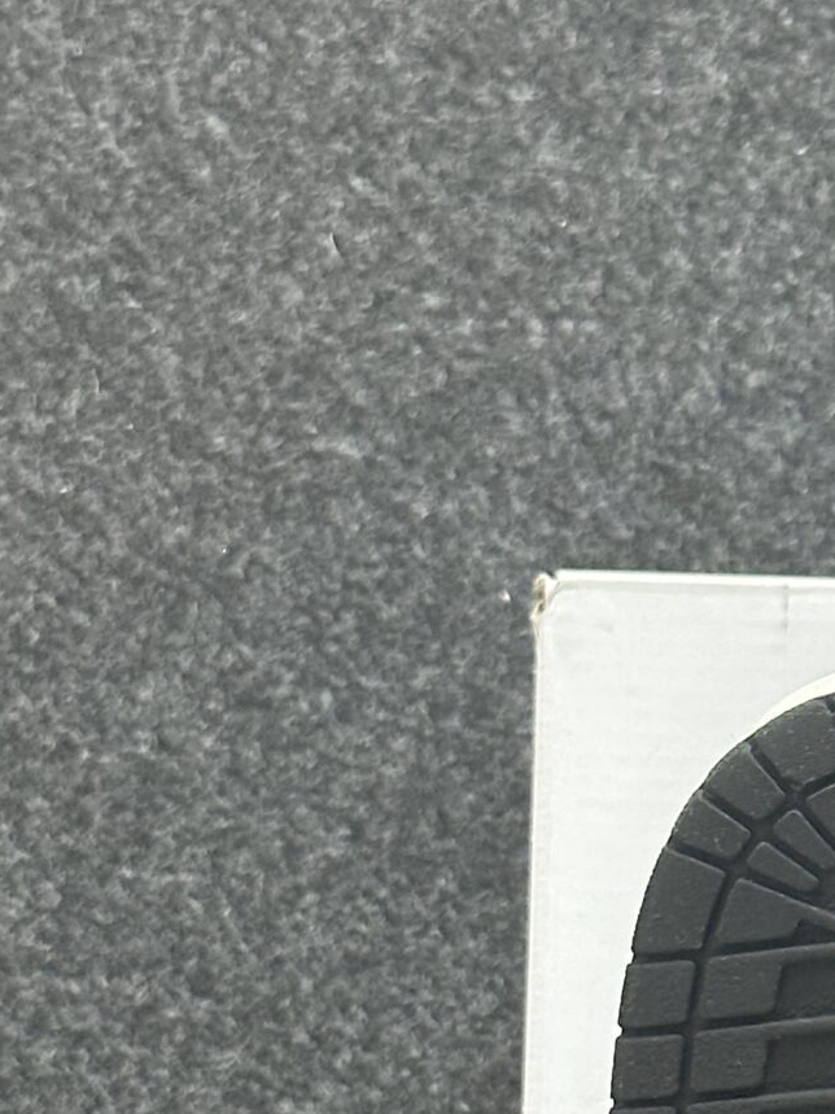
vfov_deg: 13.2
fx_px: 4600
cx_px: 1219
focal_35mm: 143
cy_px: 1542
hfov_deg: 10.1
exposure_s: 1/25
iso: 500
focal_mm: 6.86
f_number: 1.78
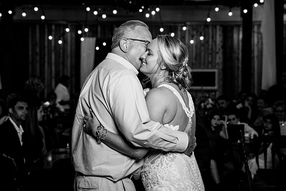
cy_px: 86
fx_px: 632
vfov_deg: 17.2
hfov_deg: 25.5
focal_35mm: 80
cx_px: 128
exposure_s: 1/200
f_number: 4
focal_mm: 70
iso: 2000
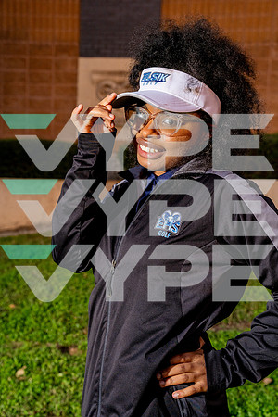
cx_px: 139
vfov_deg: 39.6
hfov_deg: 27.0
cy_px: 208
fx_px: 579
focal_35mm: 50
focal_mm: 50
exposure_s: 1/250
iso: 800
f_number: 5.6
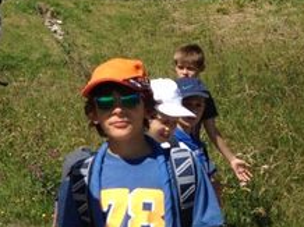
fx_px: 798
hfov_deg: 20.0
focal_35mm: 91
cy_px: 121
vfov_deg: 16.2
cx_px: -75
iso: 50
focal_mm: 4.12
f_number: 2.4
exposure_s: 1/2008
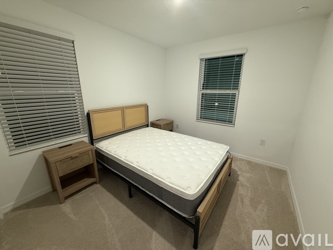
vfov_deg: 85.7
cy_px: 125
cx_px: 166
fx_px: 135
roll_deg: -1.0
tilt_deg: -14.9
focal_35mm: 14
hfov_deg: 102.1
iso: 200
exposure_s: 1/60
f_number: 2.2
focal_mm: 2.22
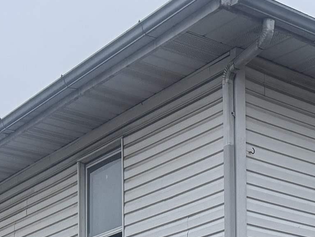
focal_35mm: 96
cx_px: 365
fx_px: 874
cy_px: 354
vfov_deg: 14.4
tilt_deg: +7.2
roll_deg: +1.3
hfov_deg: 19.4
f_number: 1.78
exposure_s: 1/82
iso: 200
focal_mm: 6.76
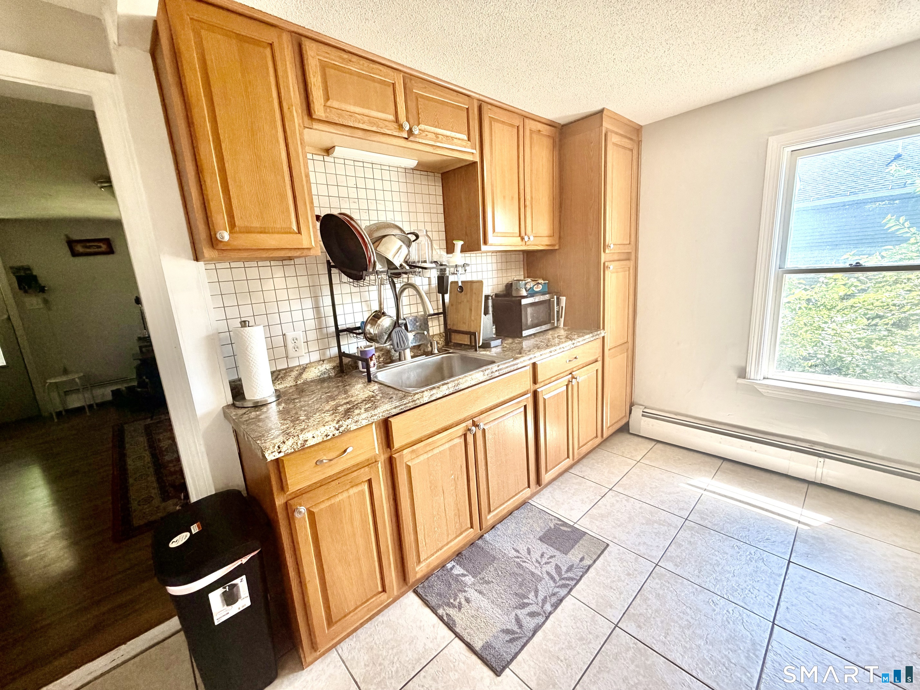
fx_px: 372
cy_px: 345
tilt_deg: -11.3
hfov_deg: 102.1
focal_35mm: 14
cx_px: 460
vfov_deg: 85.7
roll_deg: +4.4
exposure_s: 1/120
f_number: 2.2
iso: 200
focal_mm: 2.22
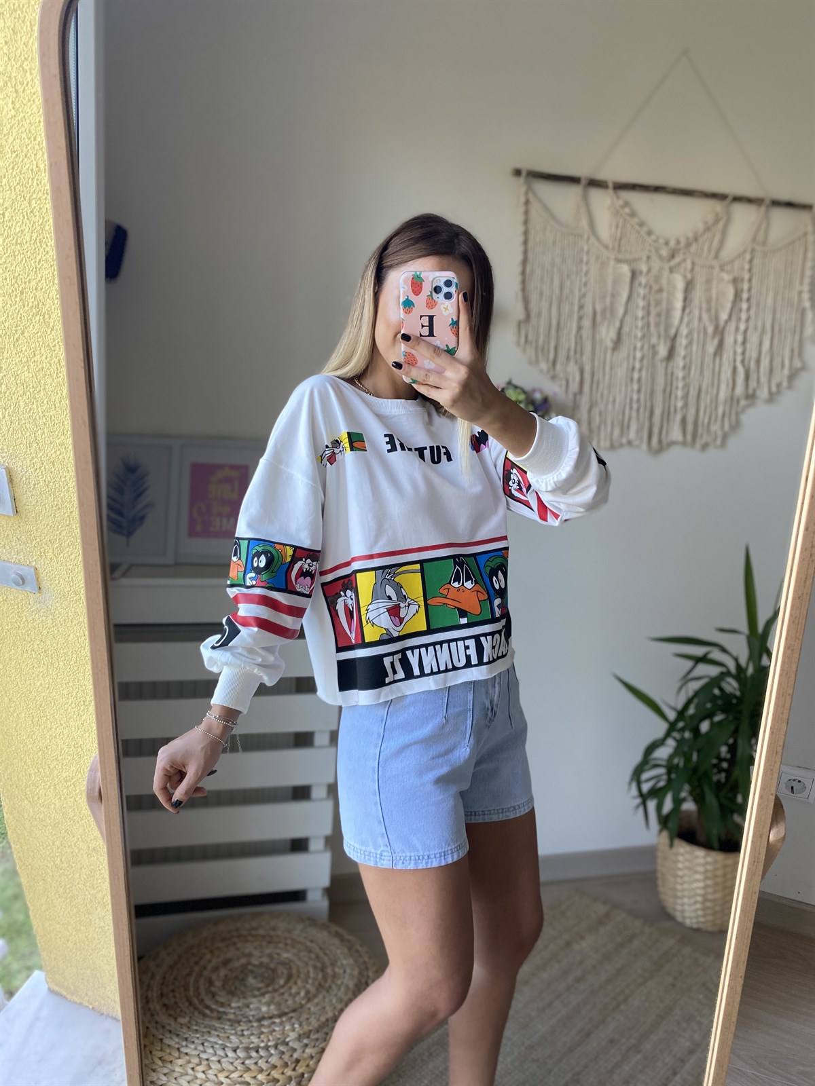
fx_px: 816
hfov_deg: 53.1
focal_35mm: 26
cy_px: 543
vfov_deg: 67.3
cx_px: 408
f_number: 1.8
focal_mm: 4.25
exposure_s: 1/121
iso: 80
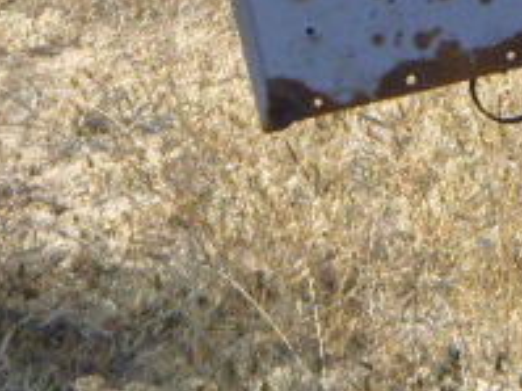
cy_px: -5
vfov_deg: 5.4
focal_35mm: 274
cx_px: 553
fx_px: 4129
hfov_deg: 7.2
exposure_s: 1/200
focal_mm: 15.3
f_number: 5.7
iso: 100
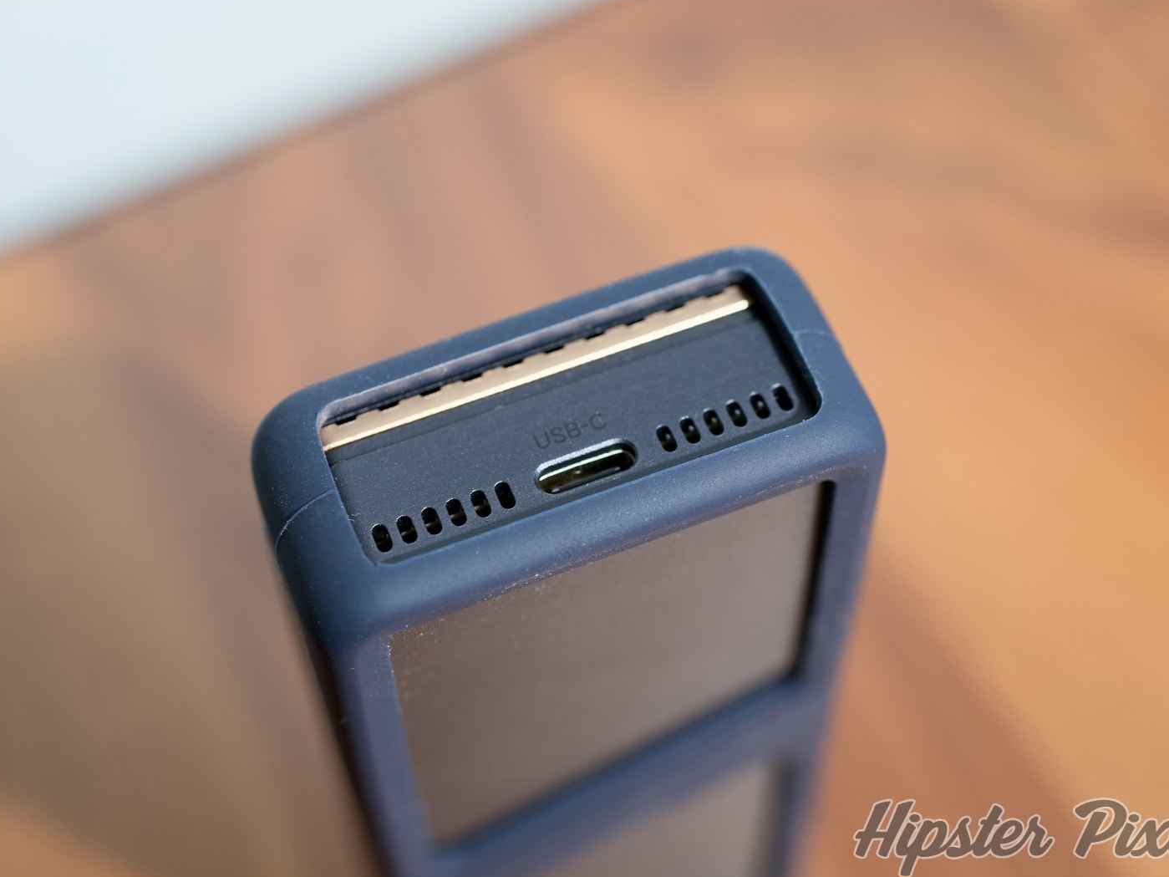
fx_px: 1857
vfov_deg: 26.6
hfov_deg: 34.9
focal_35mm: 55
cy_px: 438
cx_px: 582
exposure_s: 1/50
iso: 800
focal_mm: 50
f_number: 4
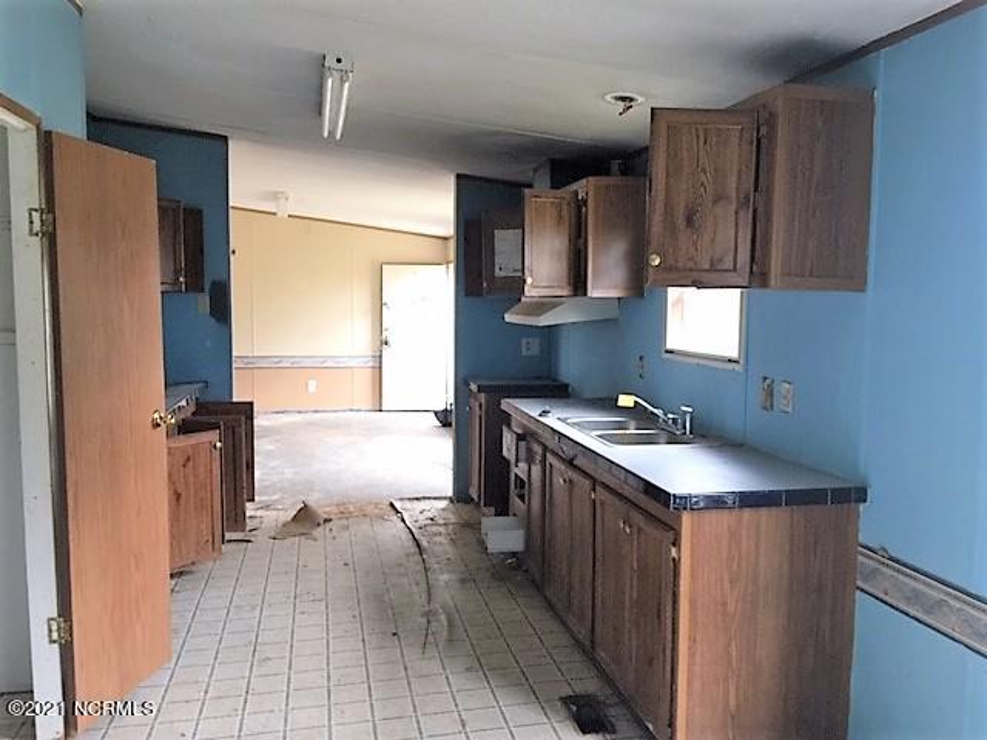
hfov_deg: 61.7
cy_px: 370
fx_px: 827
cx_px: 494
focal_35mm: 29
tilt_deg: -4.5
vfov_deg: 48.2
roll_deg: -1.8
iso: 100
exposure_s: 1/8
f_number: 2.2
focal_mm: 4.15
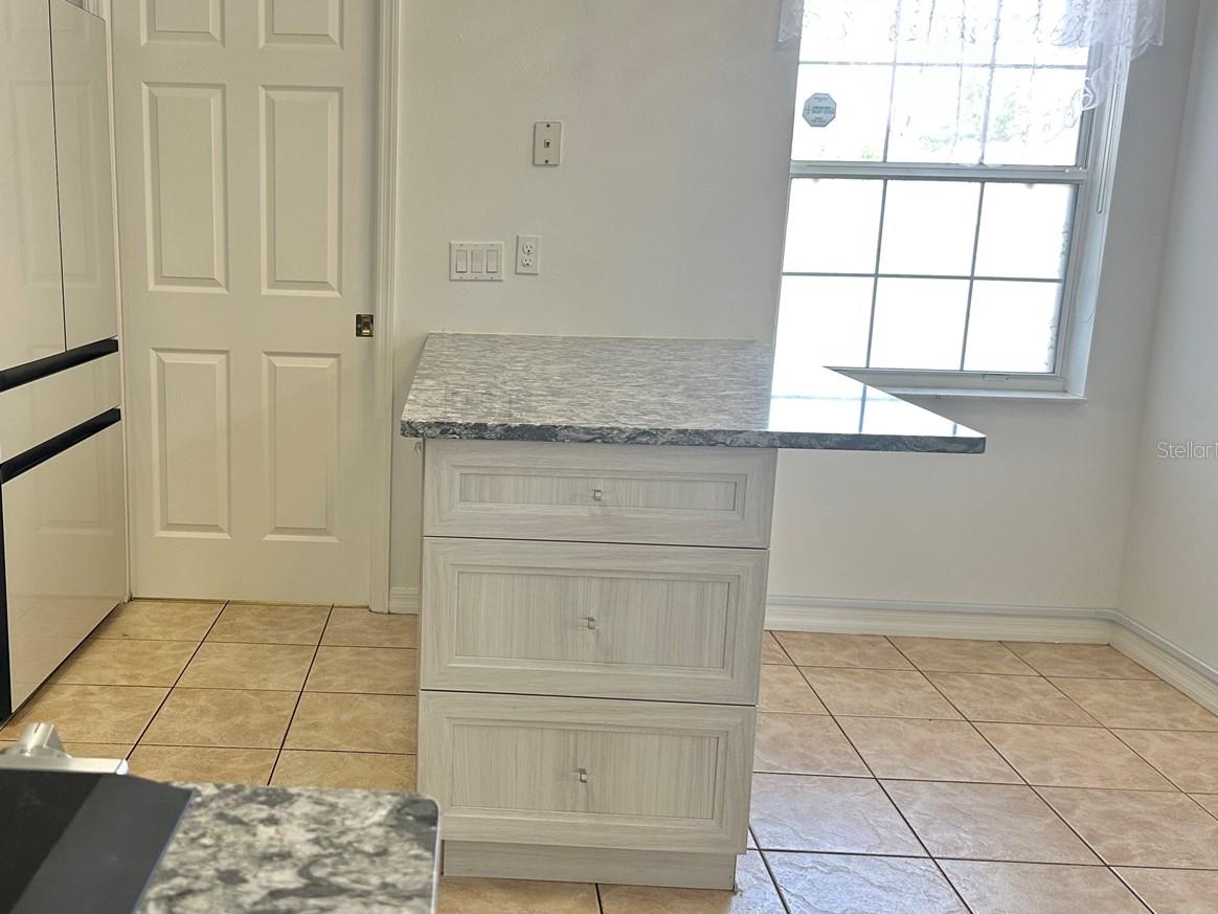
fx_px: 1161
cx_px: 419
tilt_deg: -11.1
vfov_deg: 42.9
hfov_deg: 54.4
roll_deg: -1.7
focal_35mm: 33
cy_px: 449
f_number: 1.78
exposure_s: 1/90
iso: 125
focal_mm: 6.86
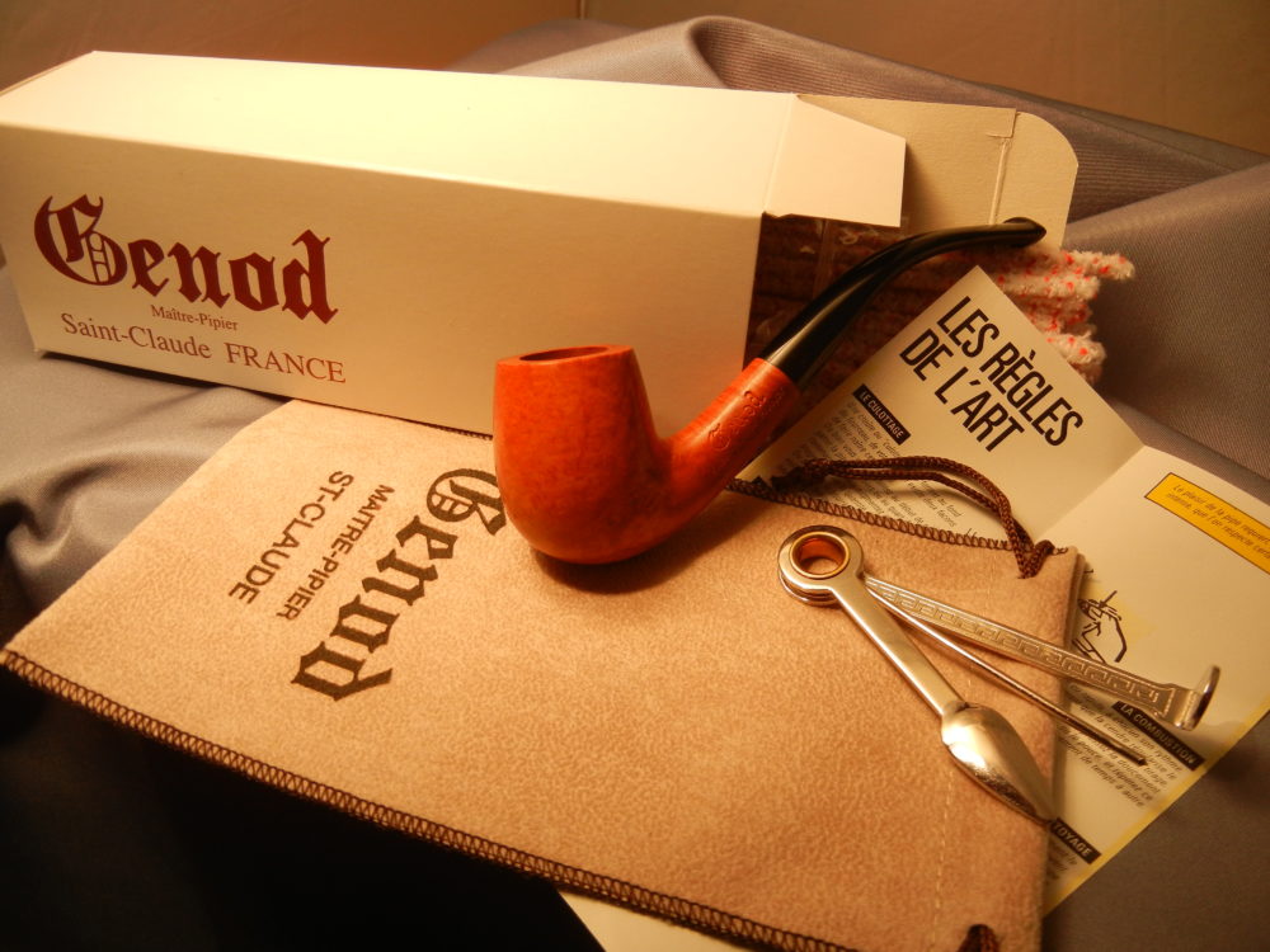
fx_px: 1101
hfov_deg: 60.0
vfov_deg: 46.8
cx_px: 635
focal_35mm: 30
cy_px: 476
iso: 160
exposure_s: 1/219
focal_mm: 5.4
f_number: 3.5
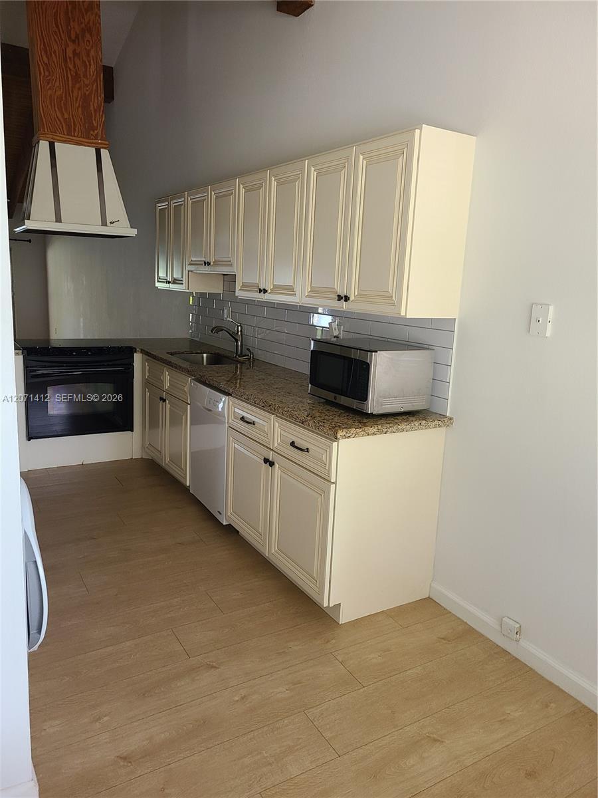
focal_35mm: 26
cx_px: 299
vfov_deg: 67.3
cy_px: 399
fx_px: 599
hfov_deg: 53.1
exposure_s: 1/60
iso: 160
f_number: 1.8
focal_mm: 5.4
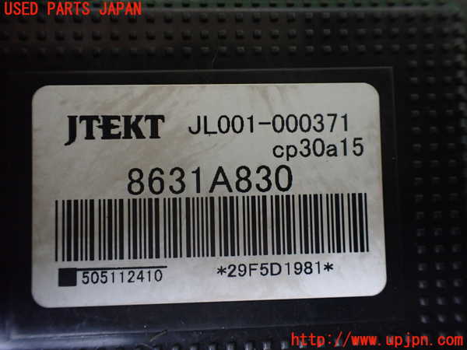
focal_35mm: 30
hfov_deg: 60.0
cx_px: 234
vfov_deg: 46.8
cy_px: 175
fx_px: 405
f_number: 2.3
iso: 640
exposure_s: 1/125
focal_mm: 5.4
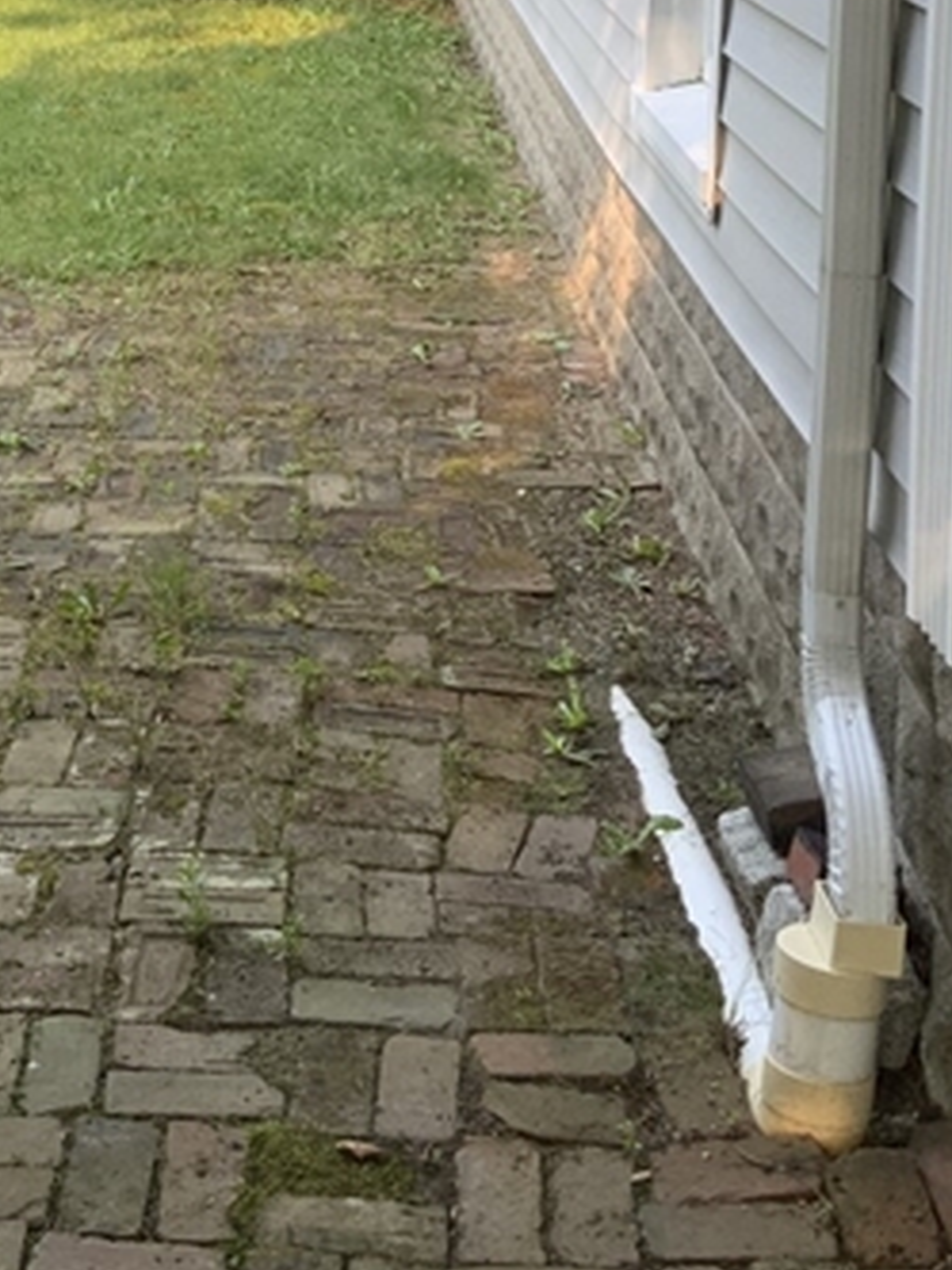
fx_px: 2457
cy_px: 92
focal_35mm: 67
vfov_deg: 27.7
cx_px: 180
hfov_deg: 21.6
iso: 16
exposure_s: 1/280
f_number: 1.8
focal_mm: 3
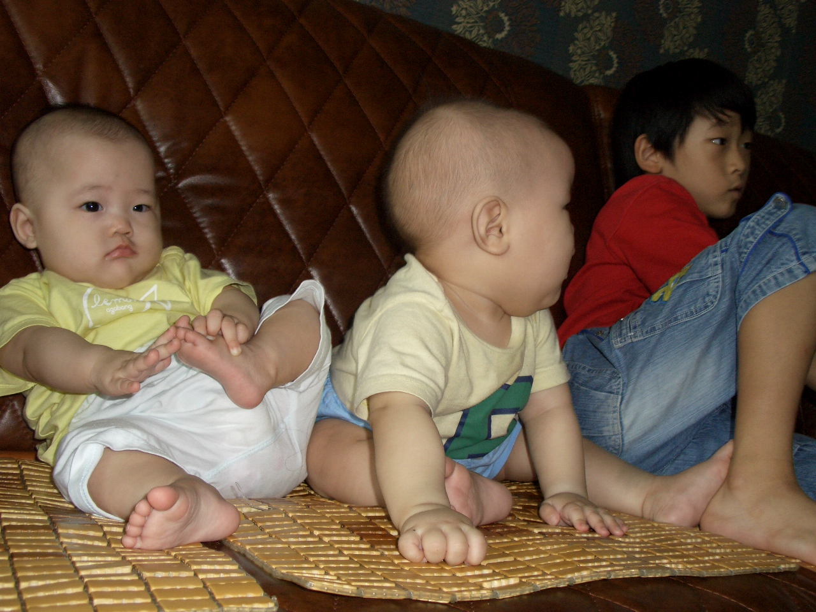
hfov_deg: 51.4
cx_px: 408
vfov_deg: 39.7
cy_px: 306
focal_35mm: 36
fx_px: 849
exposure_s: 1/60
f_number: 2.9
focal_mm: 7.8
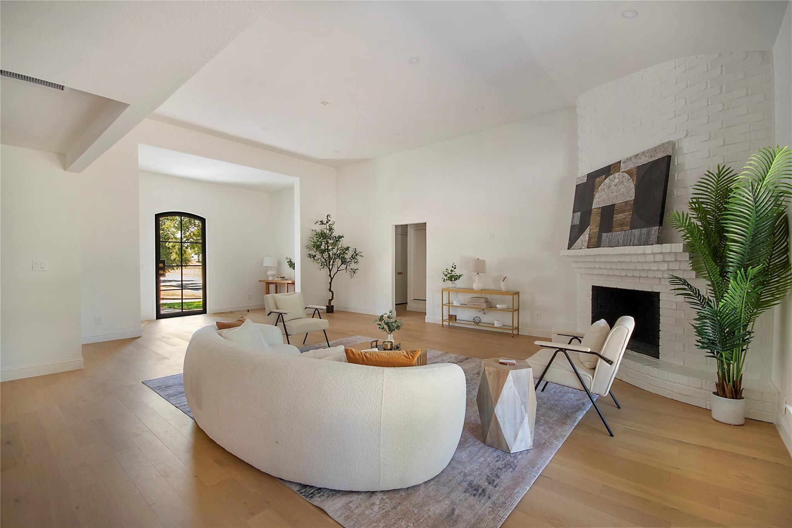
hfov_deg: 100.4
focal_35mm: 15
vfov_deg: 77.3
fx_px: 330
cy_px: 264
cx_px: 396
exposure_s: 1/8
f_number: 8
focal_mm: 10
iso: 100
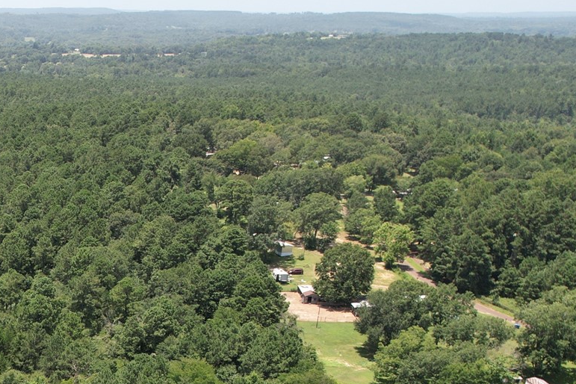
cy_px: 510
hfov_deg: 28.8
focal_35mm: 62
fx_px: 992
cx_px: -82
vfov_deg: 20.0
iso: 110
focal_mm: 8.38
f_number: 2.8
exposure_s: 1/1000
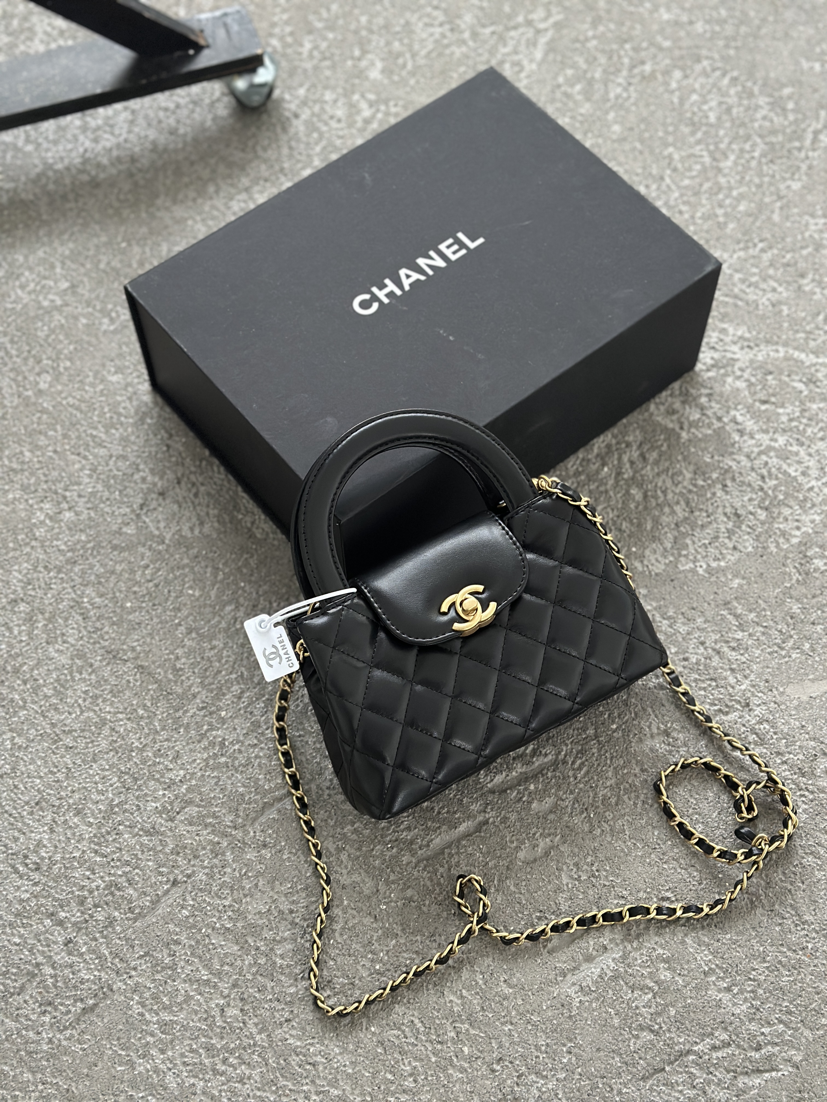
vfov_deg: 39.7
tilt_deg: -59.5
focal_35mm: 48
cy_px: 551
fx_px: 1529
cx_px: 414
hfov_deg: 30.3
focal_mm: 6.86
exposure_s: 1/47
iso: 400
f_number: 1.78
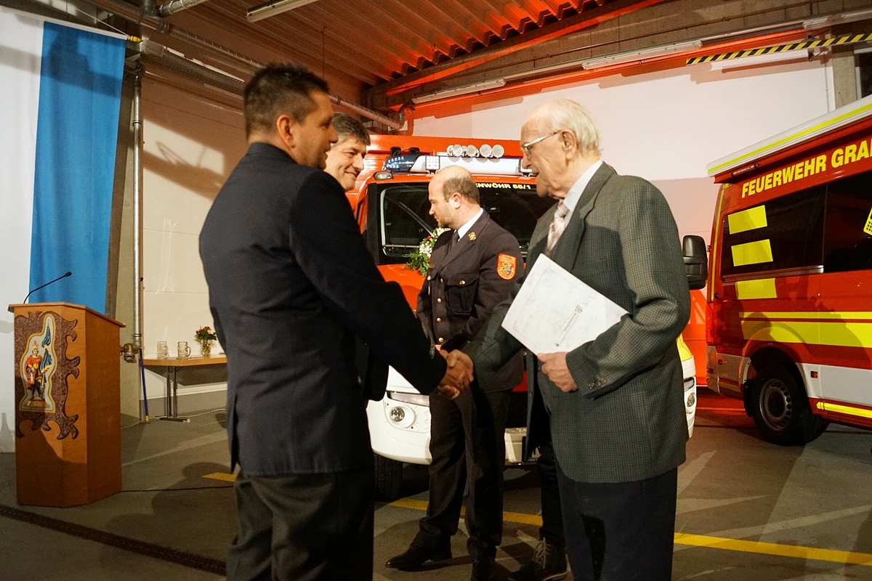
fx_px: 654
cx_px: 436
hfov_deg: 67.4
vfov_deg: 47.9
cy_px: 290
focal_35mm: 27
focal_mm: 18
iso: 3200
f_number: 3.5
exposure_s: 1/60
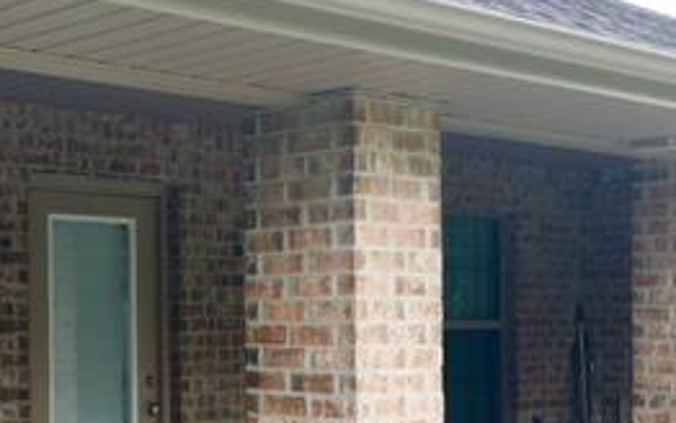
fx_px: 1382
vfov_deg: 17.2
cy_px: 359
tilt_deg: +0.3
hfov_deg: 26.5
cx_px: 57
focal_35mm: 75
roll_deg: +0.7
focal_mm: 4.15
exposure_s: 1/166
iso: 25
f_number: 2.2
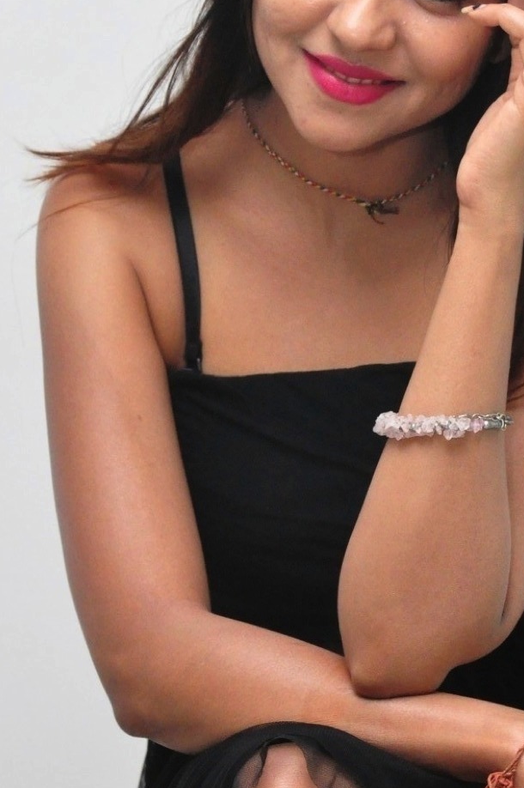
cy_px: 361
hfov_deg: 8.7
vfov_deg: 13.1
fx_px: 3435
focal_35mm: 157
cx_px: 390
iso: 3200
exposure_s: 1/125
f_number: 6.3
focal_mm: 58
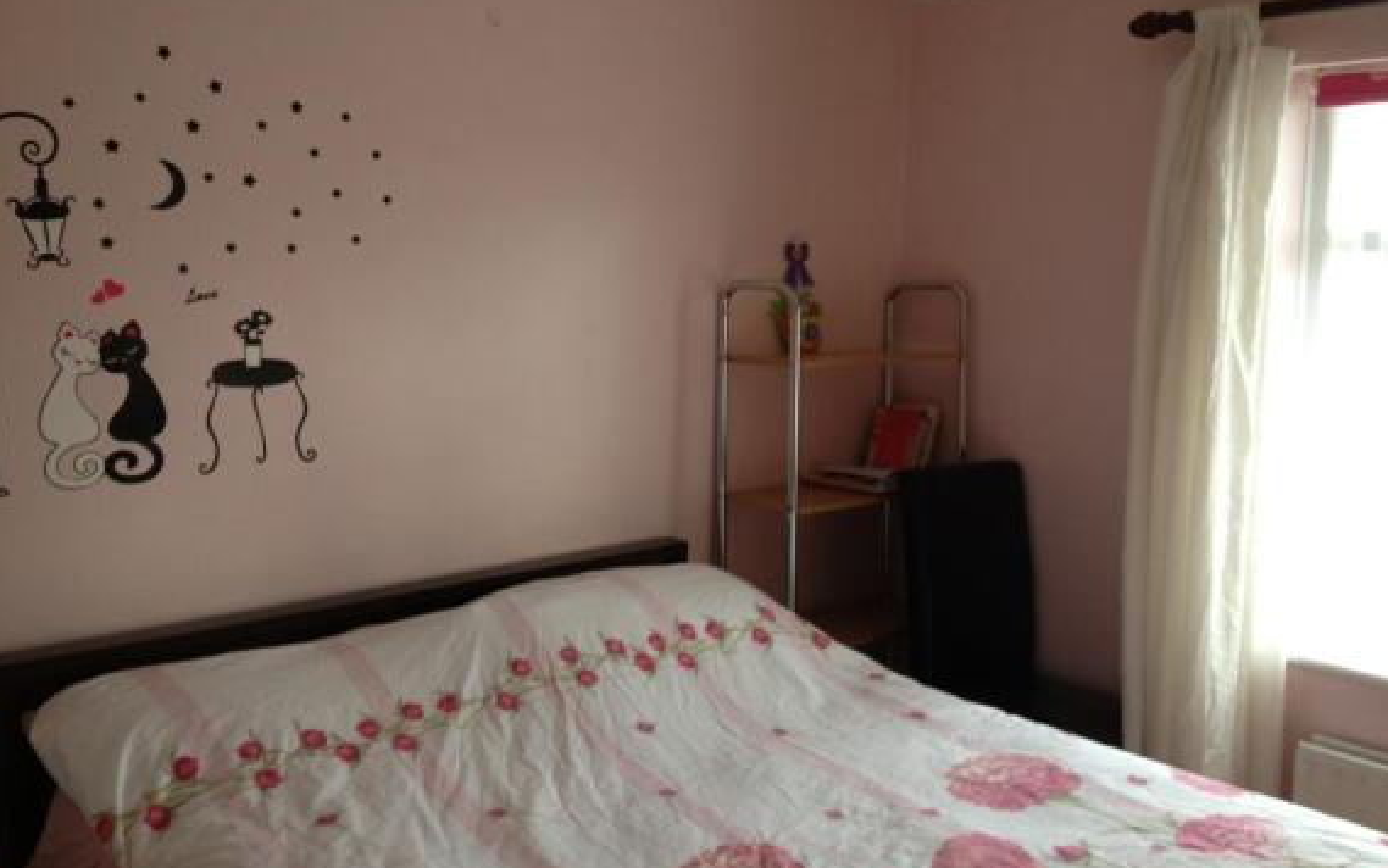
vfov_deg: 33.6
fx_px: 1438
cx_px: 706
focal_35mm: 38
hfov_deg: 51.5
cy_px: 404
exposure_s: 1/20
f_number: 2.4
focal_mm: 4.28
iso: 80
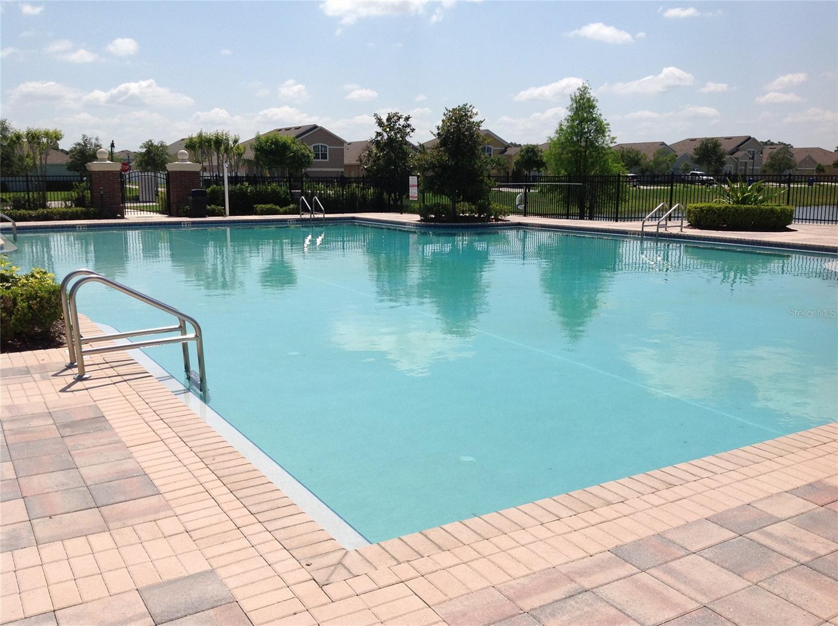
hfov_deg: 52.7
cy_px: 313
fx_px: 846
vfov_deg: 40.6
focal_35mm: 35
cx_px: 419
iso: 50
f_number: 2.4
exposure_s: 1/3788
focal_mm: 4.28
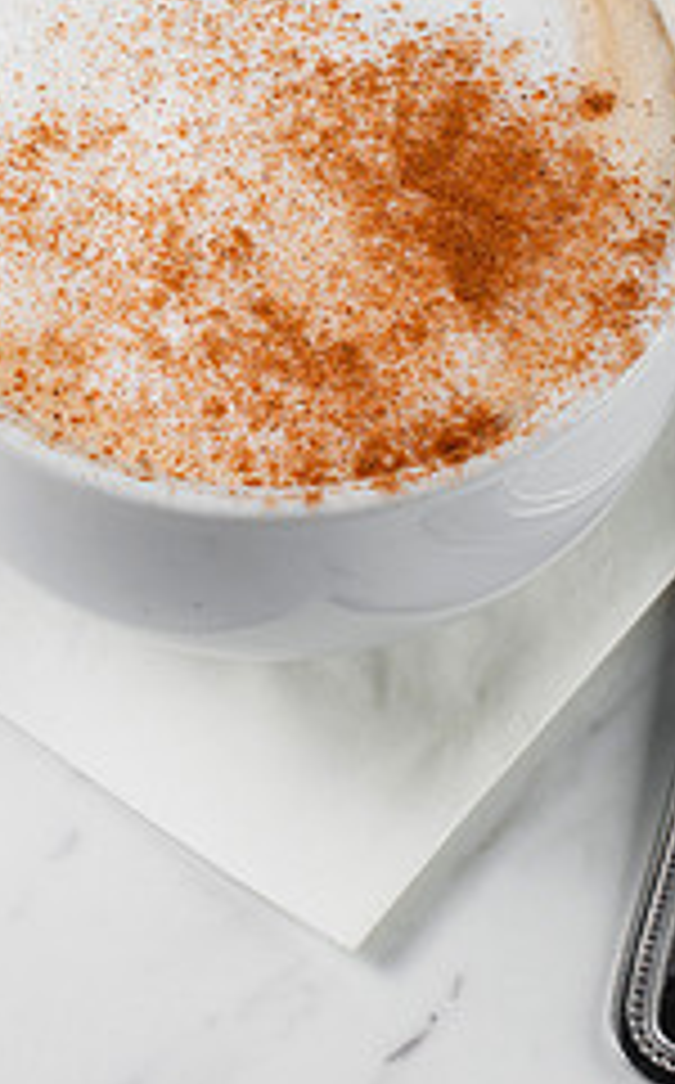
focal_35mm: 150
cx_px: 287
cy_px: 301
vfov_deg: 13.9
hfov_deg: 8.7
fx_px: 4428
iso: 200
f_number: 10
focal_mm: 50
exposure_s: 1/200
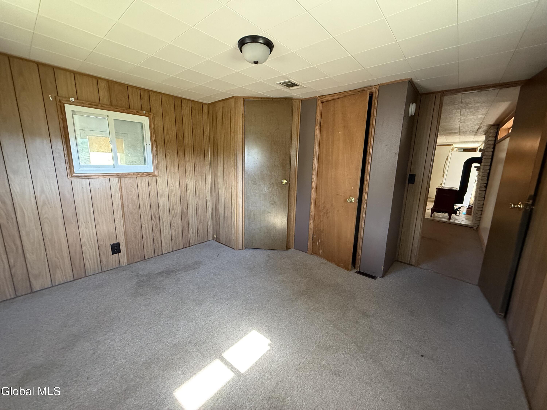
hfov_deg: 102.1
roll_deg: -1.0
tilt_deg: -9.8
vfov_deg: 85.7
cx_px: 274
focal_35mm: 14
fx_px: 221
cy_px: 205
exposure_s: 1/60
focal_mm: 2.22
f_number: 2.2
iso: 640
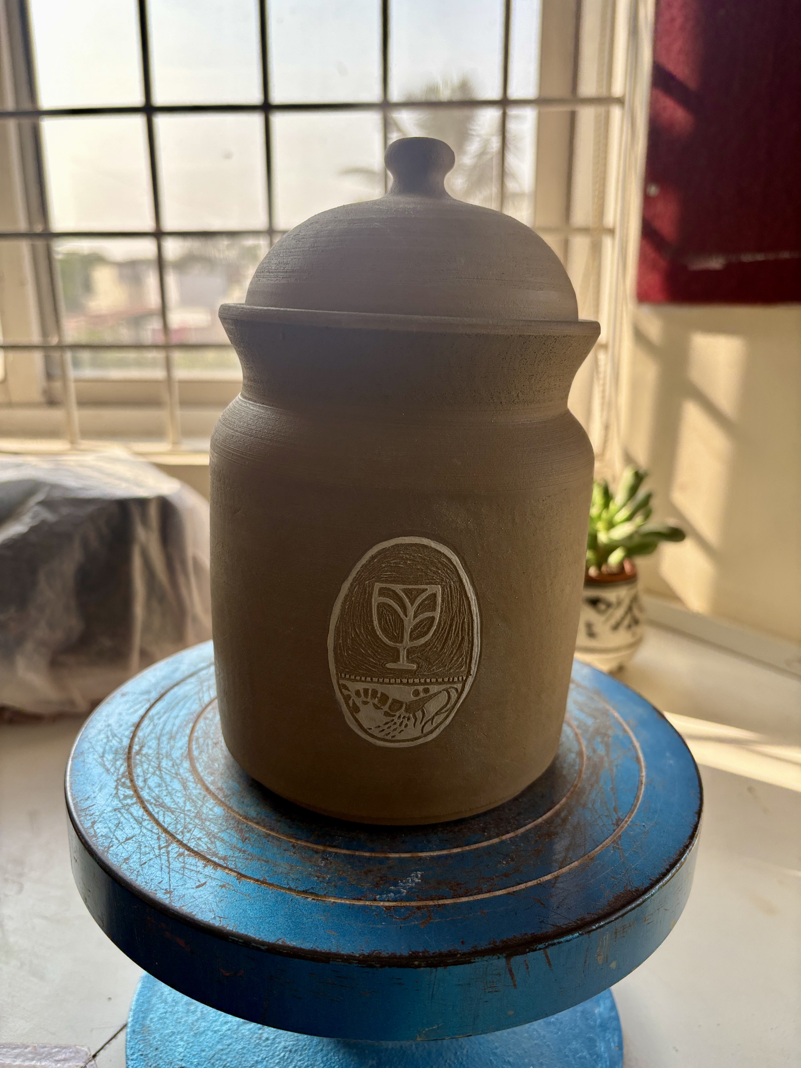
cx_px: 400
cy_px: 534
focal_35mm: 26
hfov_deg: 53.1
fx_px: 802
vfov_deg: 67.3
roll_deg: -0.1
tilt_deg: -15.2
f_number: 1.6
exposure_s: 1/465
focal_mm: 5.96
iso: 64
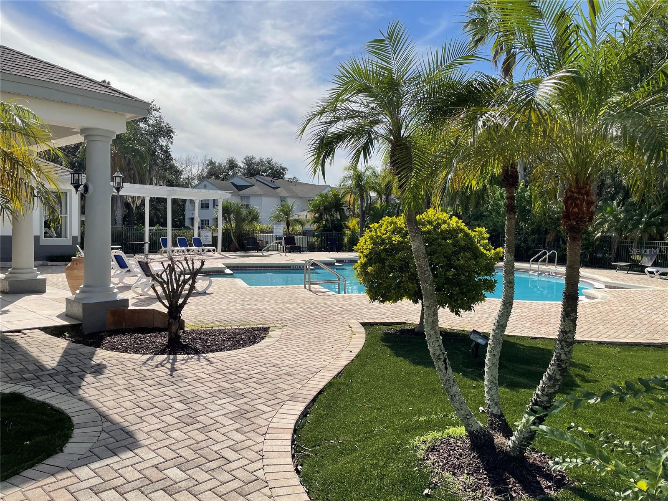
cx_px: 334
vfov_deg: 53.1
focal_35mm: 26
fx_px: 502
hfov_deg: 67.3
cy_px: 250
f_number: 1.6
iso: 32
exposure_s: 1/5291
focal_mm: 4.2
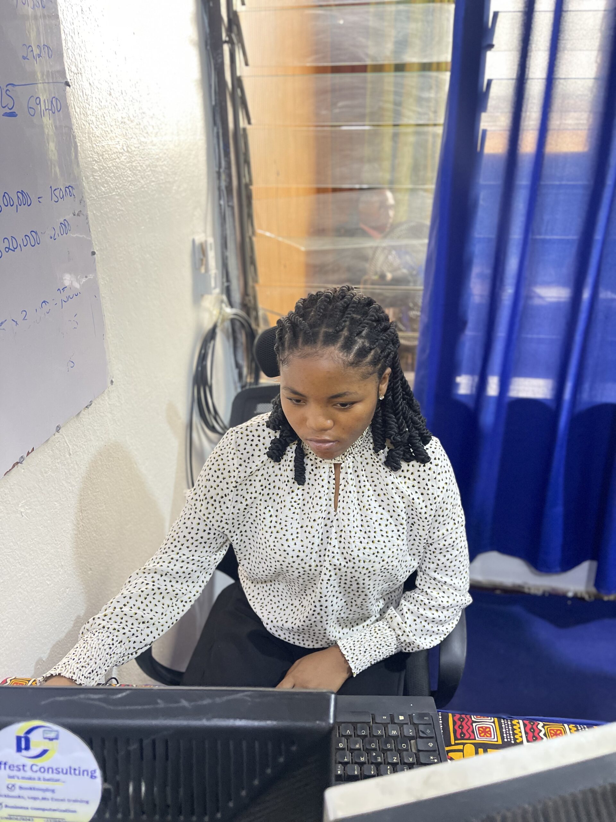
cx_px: 308
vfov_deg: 67.3
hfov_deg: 53.1
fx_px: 617
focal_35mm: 26
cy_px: 411
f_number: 1.6
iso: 200
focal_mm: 5.1
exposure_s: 1/50
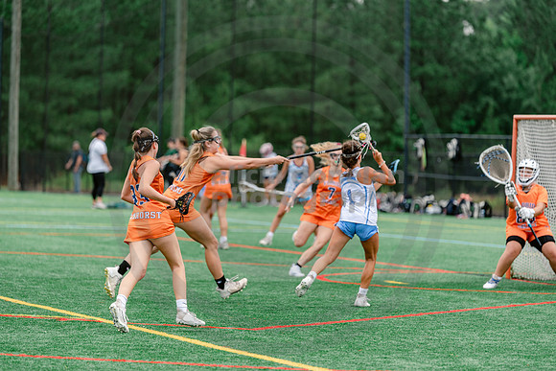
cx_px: 278
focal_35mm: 200
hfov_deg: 10.3
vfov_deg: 6.9
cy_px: 186
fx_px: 3089
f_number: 3.2
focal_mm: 200
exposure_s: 1/640
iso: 250
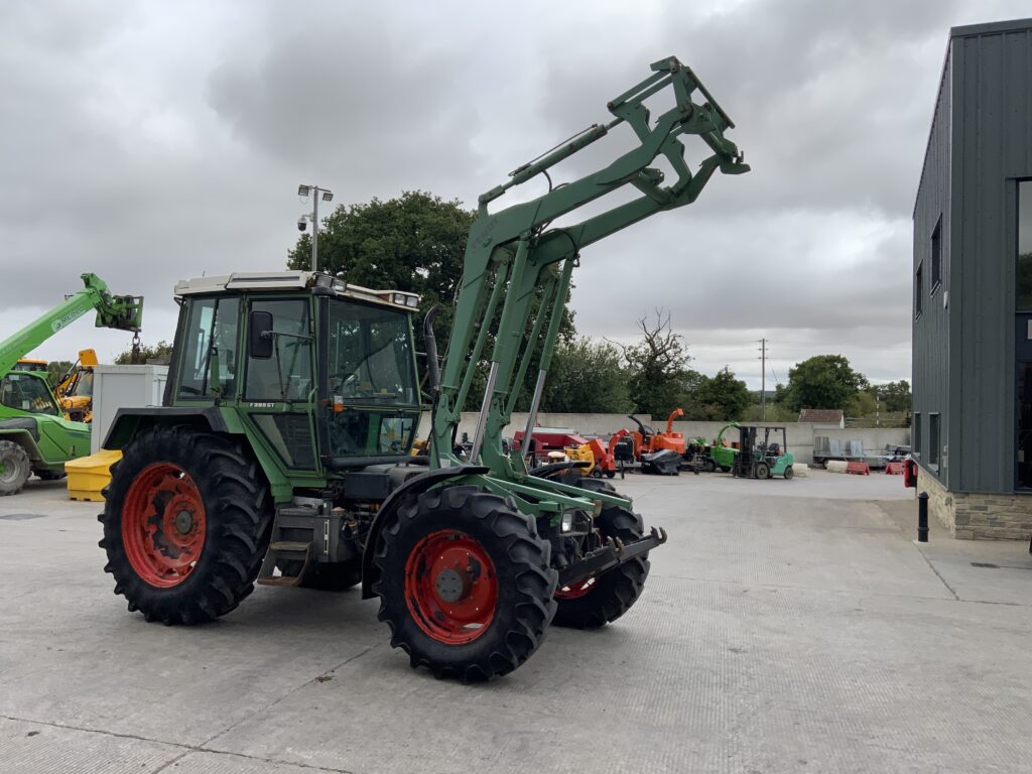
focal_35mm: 29
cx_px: 516
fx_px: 865
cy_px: 387
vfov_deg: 48.2
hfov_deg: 61.7
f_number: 1.8
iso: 16
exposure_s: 1/1121
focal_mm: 3
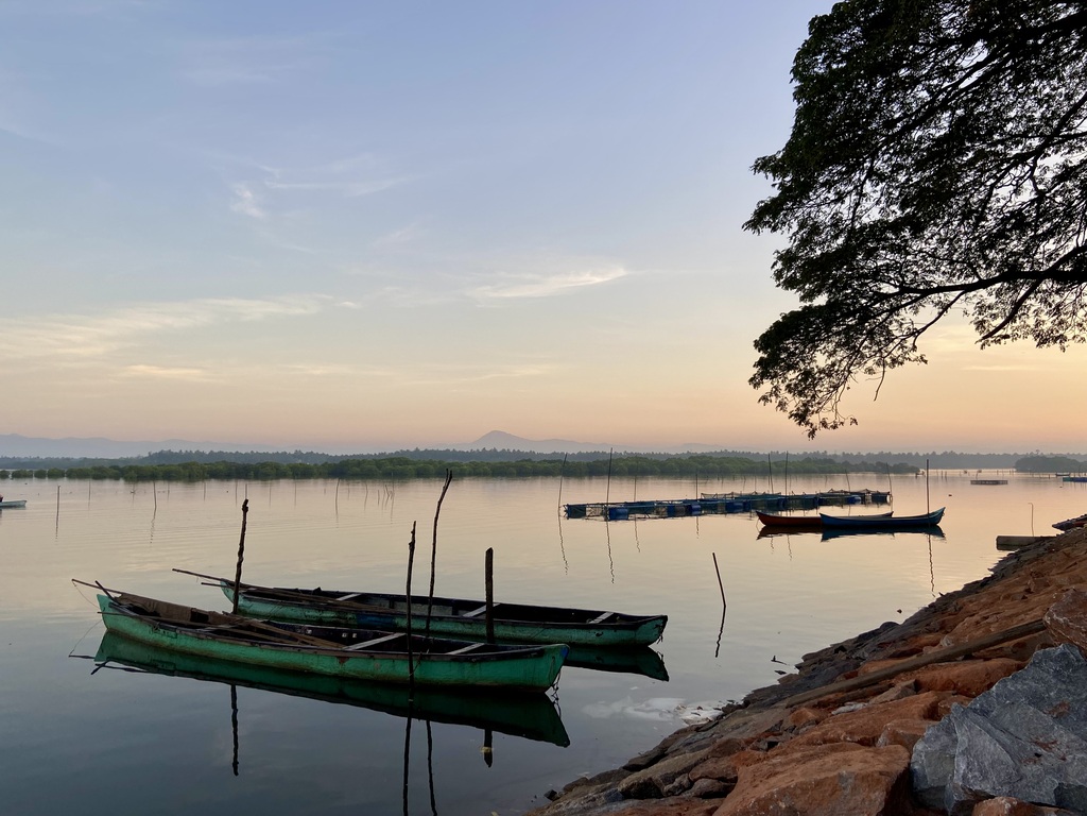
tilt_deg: +2.6
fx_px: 816
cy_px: 408
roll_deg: -0.7
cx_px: 544
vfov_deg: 53.1
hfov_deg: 67.3
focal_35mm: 26
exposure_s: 1/256
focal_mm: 4.25
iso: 32
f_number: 1.8
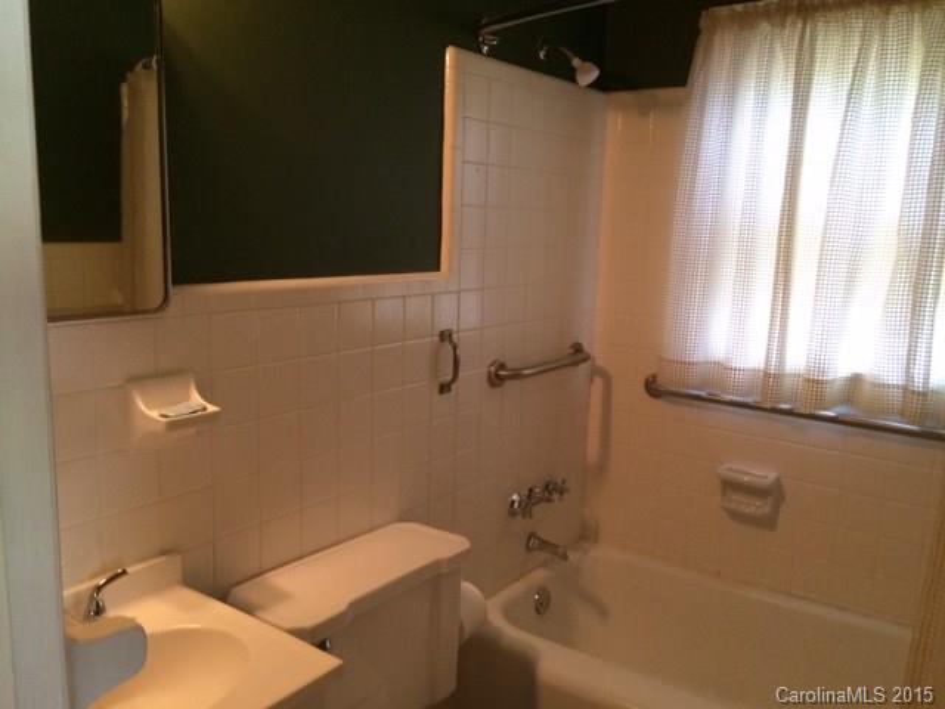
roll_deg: -2.2
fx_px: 792
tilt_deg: -10.6
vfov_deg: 48.2
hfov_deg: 61.7
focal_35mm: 29
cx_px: 472
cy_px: 354
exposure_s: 1/30
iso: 125
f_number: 2.2
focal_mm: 4.15
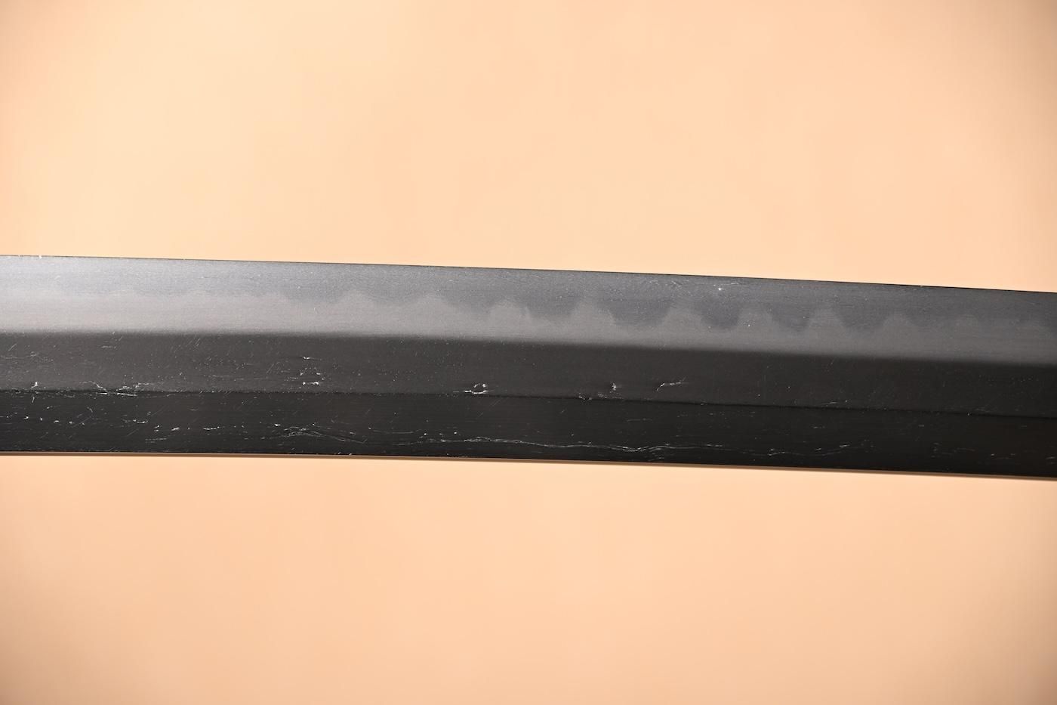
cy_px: 352
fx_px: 3919
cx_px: 528
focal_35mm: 134
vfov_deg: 10.3
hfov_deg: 15.4
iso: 100
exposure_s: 1/2
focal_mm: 89
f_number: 5.6
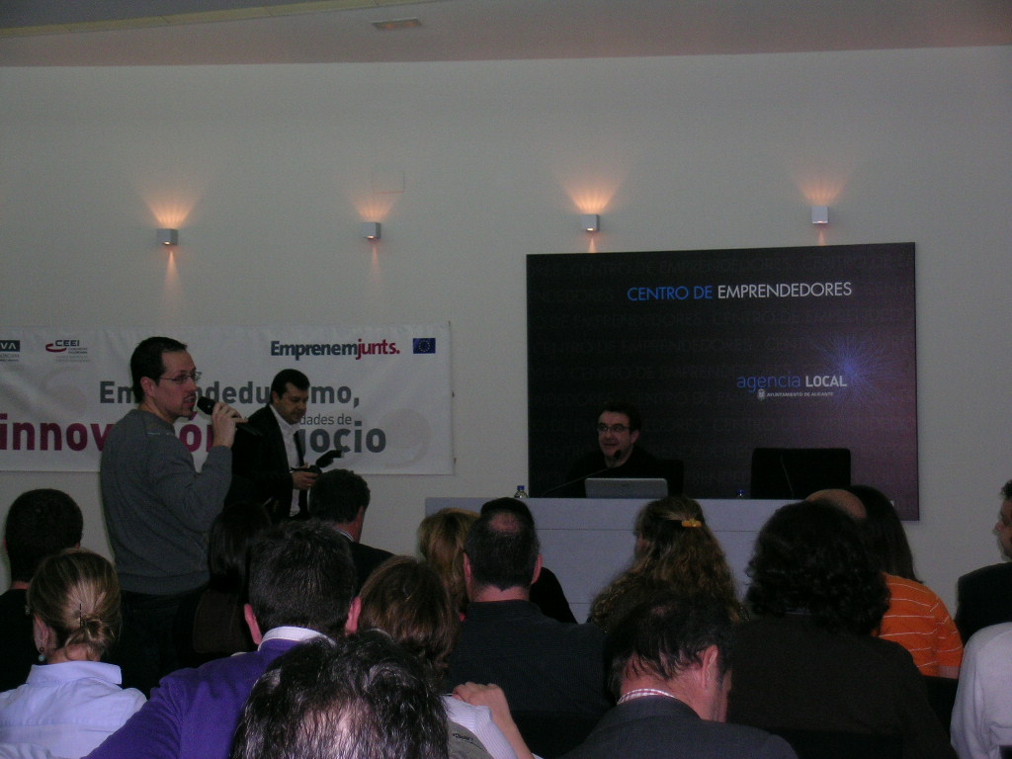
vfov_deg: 22.6
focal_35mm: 65
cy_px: 380
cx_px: 506
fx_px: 1900
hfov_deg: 29.8
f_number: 3.8
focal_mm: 13.5
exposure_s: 1/121
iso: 112
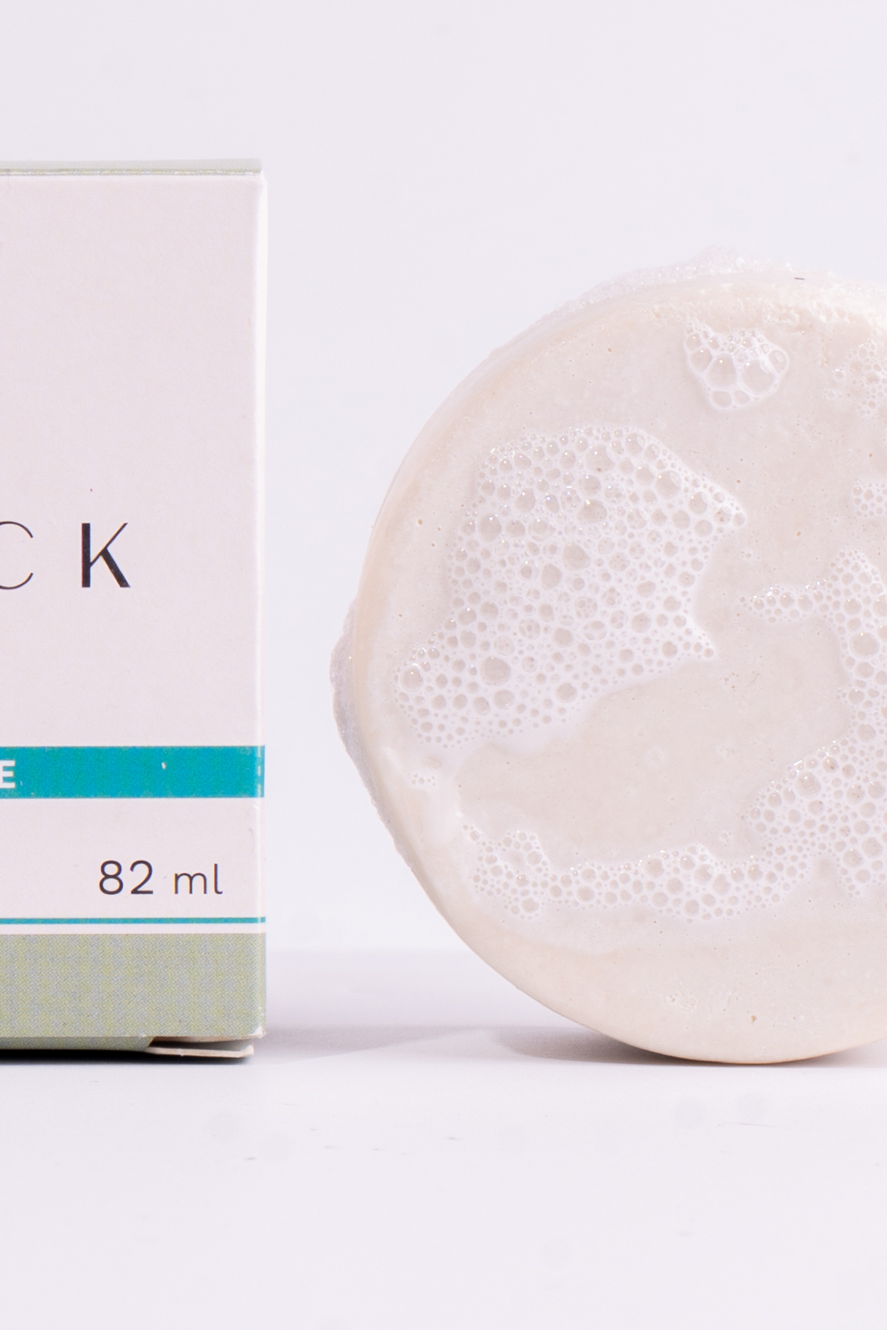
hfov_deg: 5.1
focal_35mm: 270
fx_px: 9978
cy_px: 694
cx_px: 284
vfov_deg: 7.6
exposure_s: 1/50
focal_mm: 71
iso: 125
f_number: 14
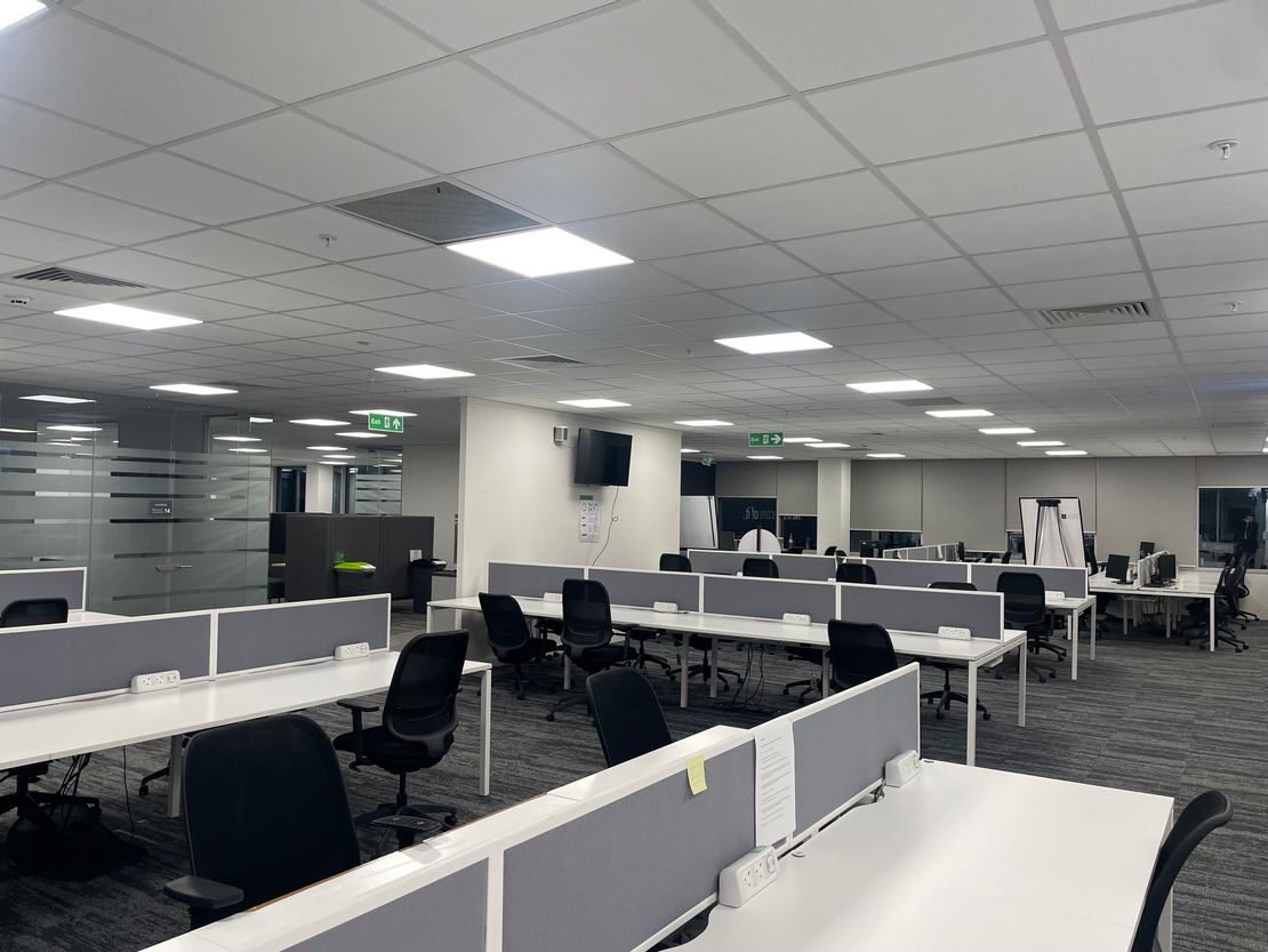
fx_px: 953
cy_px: 476
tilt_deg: +1.8
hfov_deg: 67.3
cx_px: 634
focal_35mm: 26
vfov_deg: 53.1
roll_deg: +0.8
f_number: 1.6
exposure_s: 1/100
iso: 100
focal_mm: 4.2
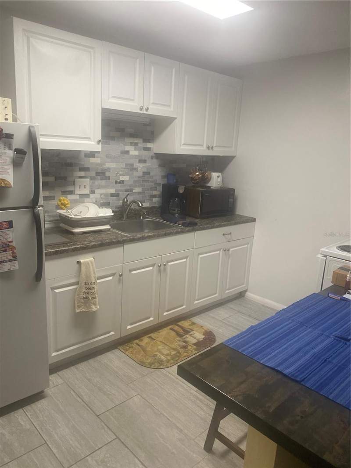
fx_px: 351
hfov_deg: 53.1
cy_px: 234
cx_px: 176
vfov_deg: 67.3
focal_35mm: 26
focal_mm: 4.25
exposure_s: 1/113
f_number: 1.8
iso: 125
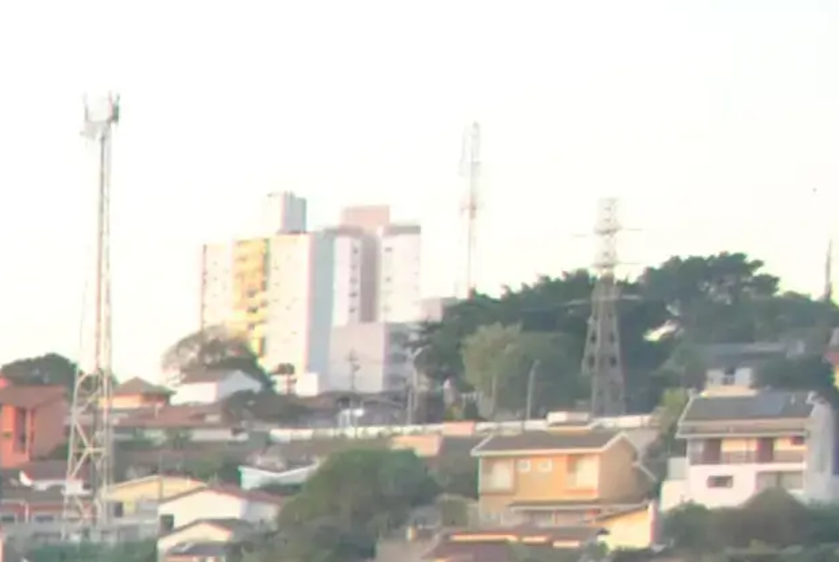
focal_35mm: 168
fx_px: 3922
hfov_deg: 9.4
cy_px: 1371
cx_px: -1751
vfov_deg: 7.6
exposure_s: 1/100
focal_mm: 18
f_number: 3.5
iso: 200
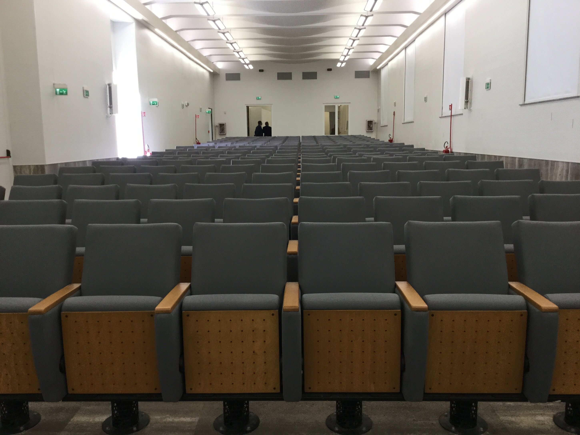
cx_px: 290
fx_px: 519
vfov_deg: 45.4
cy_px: 218
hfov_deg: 58.4
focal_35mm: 31
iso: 40
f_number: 2.4
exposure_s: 1/33
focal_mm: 3.3
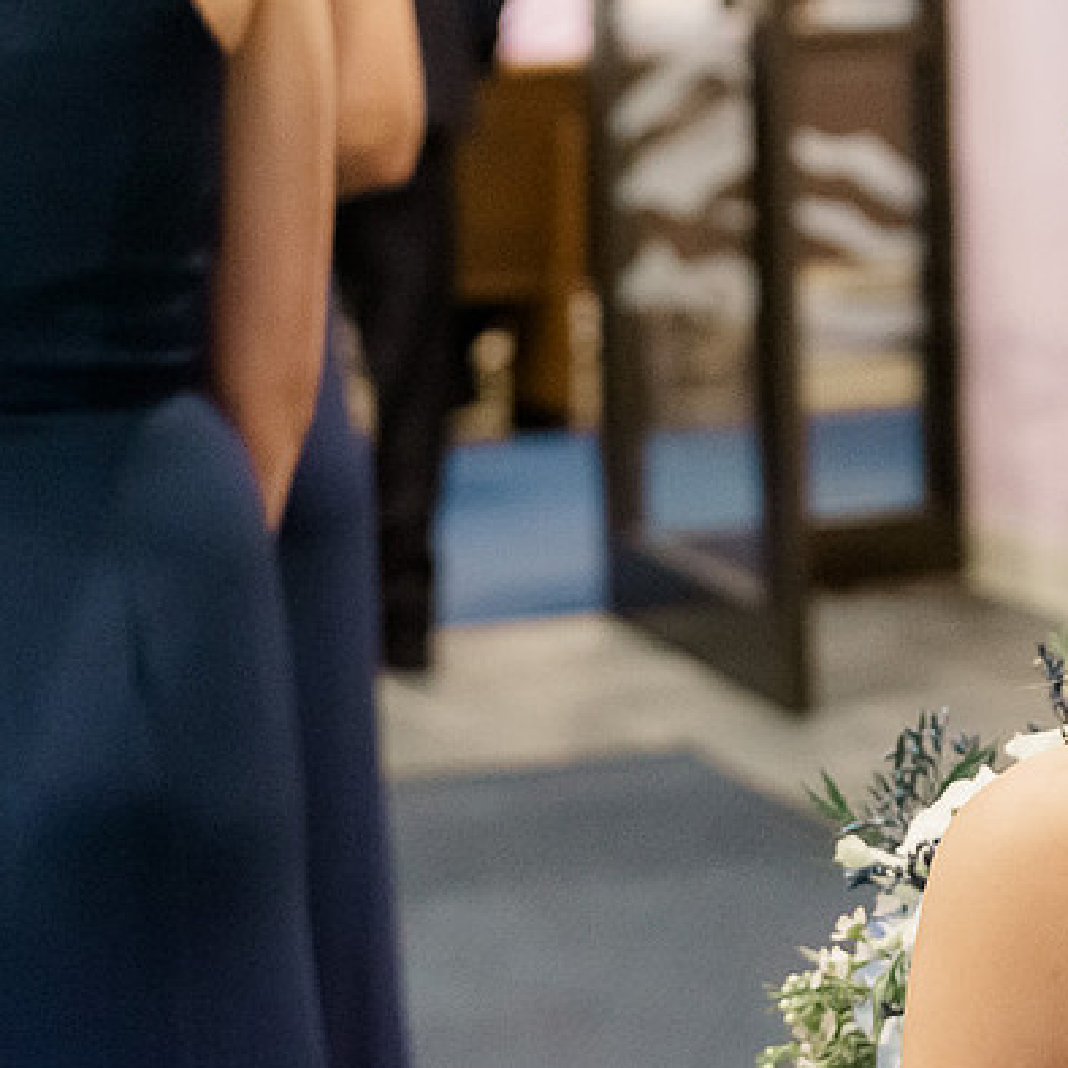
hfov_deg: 13.6
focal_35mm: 128
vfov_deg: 13.6
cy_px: 226
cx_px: 705
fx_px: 4468
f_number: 2.8
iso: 2000
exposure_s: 1/125
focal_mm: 36
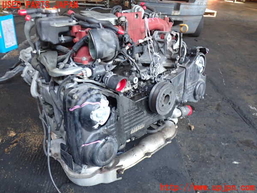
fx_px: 223
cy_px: 96
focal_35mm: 30
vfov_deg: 46.8
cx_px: 128
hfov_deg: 60.0
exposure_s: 1/30
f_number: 2.3
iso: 250
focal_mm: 5.4
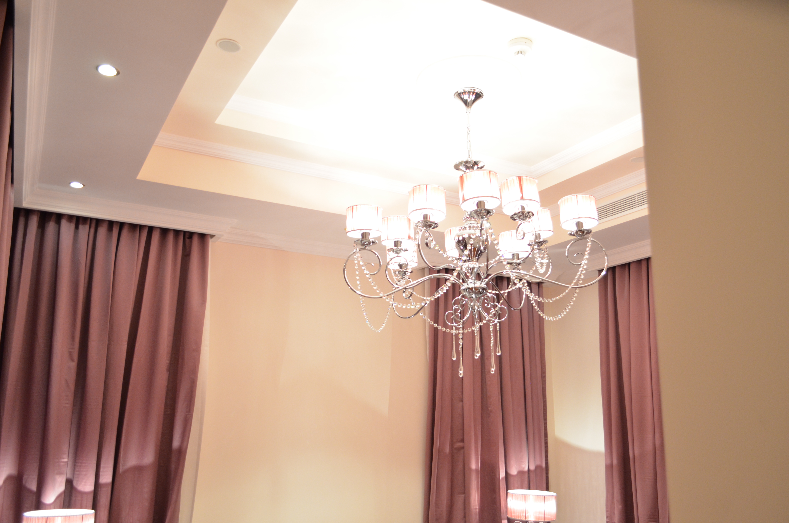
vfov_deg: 43.4
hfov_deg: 62.0
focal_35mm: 30
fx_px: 656
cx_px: 394
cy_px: 262
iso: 1000
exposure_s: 1/25
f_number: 4.5
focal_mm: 20
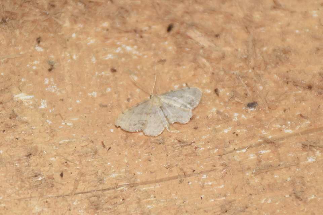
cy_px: 108
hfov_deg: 9.8
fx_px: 1883
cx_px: 162
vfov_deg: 6.5
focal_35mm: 210
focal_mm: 140
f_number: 7.1
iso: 320
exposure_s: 1/60
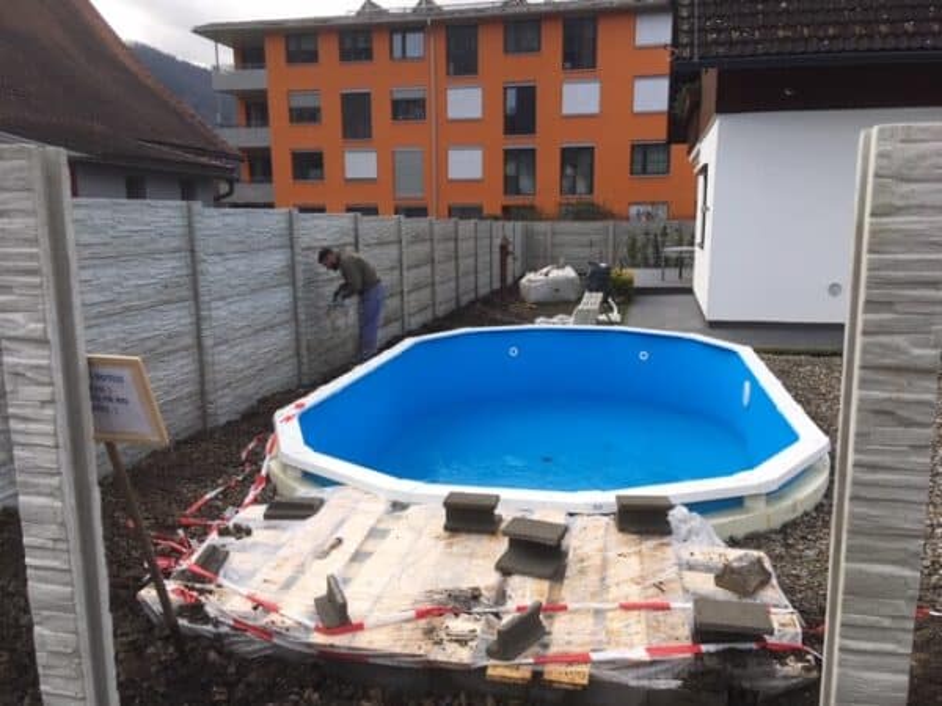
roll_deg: +0.4
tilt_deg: -11.7
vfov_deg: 48.2
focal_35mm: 29
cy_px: 353
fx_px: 789
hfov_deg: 61.7
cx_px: 471
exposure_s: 1/596
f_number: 2.2
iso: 25
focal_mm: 4.15
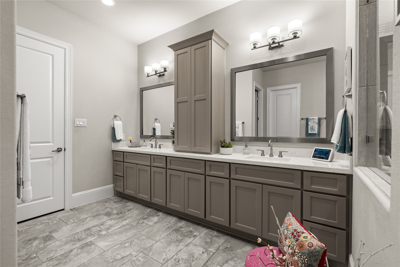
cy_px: 134
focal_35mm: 16
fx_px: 178
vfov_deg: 73.7
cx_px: 200
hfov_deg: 96.7
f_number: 9
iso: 200
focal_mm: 16
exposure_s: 1/2.5
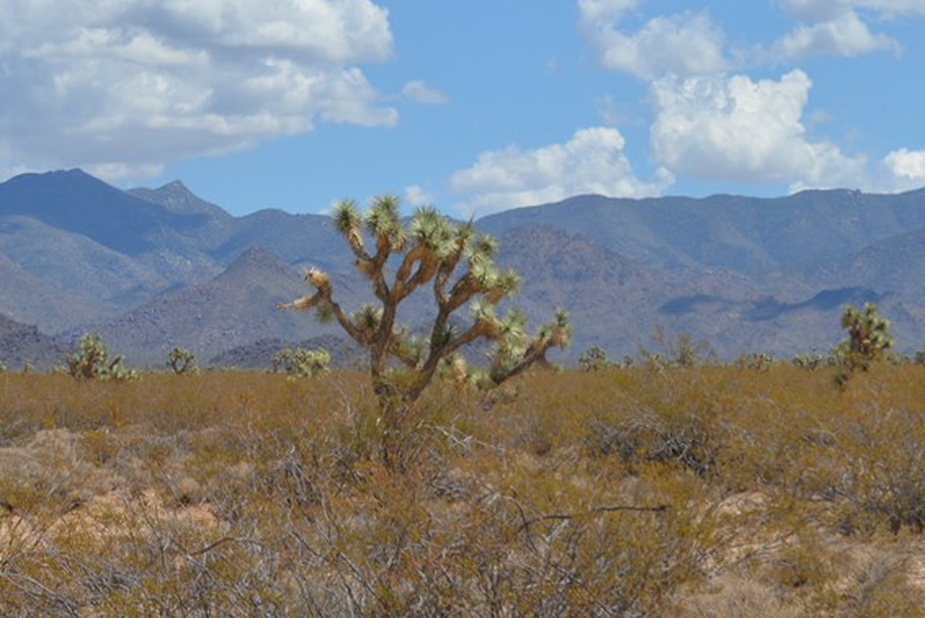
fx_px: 4061
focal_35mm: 158
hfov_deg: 12.9
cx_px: 739
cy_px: 239
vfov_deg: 8.7
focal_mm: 55
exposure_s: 1/2000
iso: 400
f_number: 8
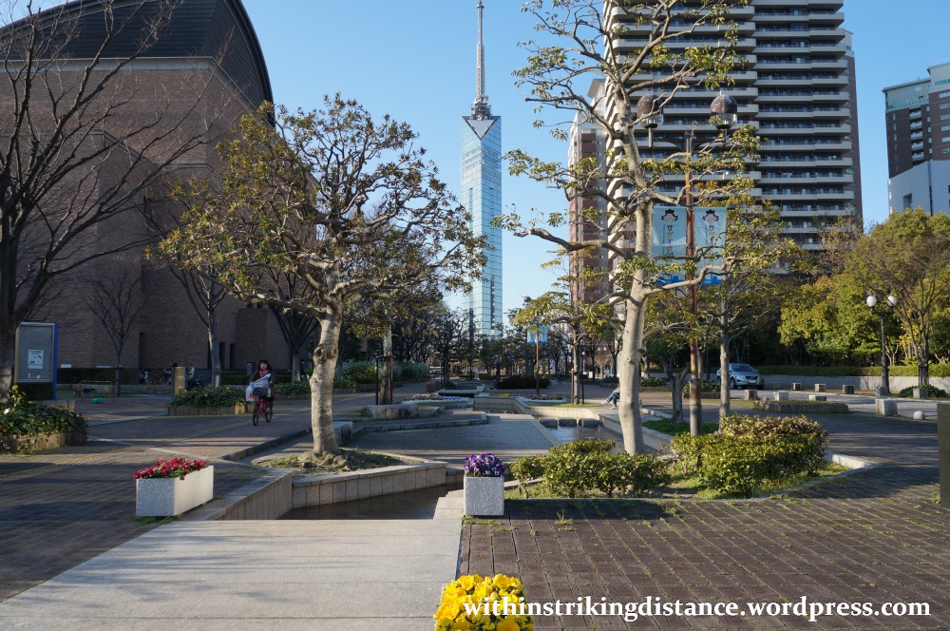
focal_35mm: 27
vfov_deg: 47.8
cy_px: 316
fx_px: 712
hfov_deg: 67.4
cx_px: 475
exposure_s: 1/250
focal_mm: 18
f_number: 8
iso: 200
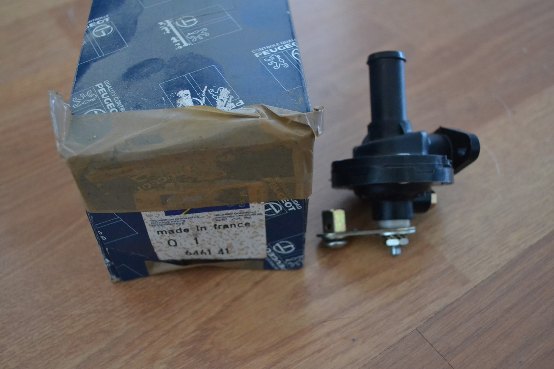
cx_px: 277
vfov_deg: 34.2
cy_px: 184
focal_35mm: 39
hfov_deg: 49.6
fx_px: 600
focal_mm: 26
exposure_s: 1/30
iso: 3200
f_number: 4.2
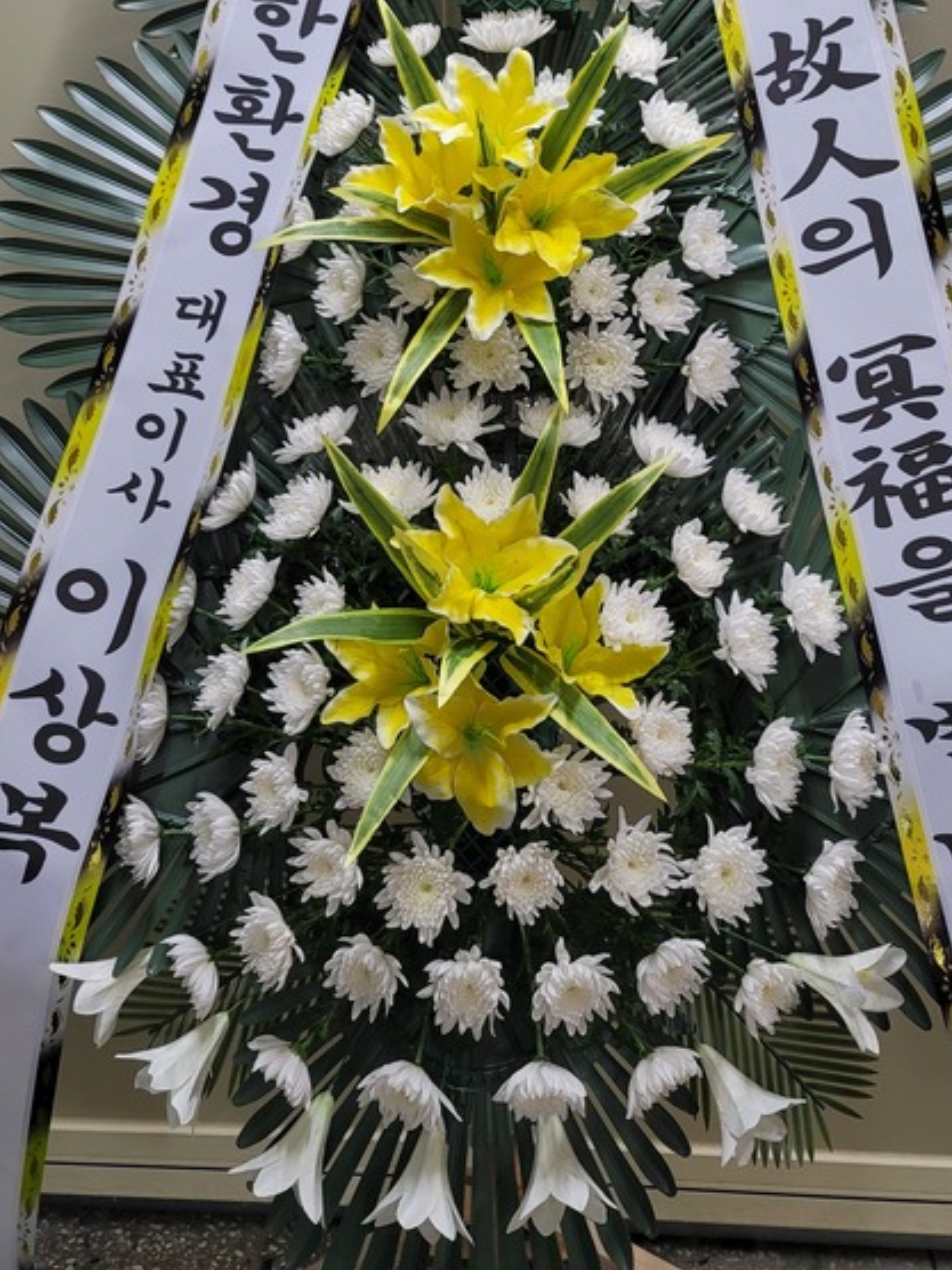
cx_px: 477
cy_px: 427
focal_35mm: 36
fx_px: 1320
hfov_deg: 39.7
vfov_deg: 50.5
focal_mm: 7
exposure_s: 1/119
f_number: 1.8
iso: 160
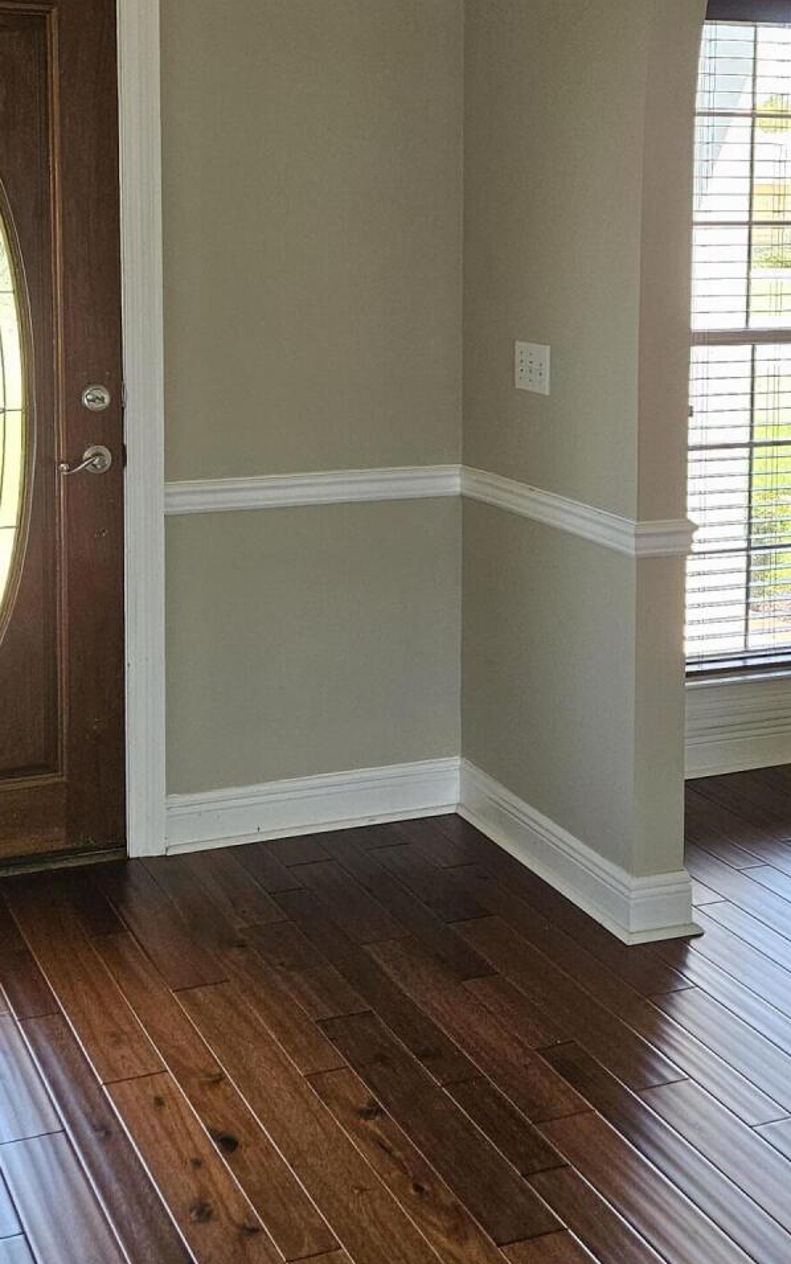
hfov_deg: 25.4
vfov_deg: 38.9
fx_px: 1758
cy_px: 379
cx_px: 389
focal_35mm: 51
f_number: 1.8
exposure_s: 1/170
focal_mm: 5.4
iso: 250
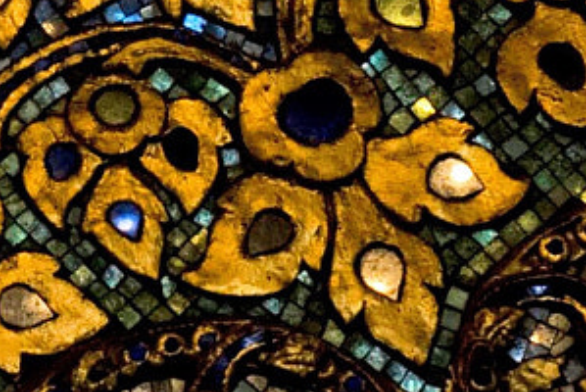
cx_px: -71
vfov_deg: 2.9
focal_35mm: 465
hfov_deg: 4.4
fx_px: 7576
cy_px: -375
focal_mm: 58
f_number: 5.3
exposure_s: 1/200
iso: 160
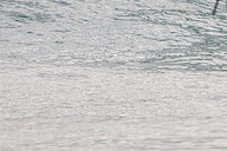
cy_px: 33
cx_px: 262
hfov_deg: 1.2
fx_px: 10492
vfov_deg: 0.8
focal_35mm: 1664
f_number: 5.6
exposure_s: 1/2000
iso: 320
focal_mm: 400
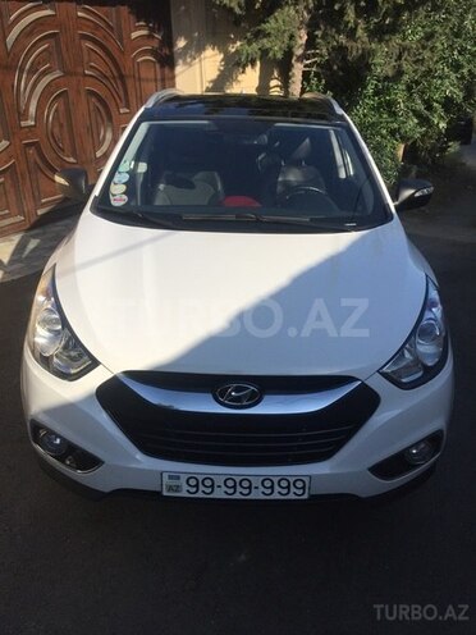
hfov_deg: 48.2
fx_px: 532
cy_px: 318
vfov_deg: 61.7
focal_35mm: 29
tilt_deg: -28.1
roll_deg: +2.0
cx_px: 238
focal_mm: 4.15
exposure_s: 1/2198
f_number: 2.2
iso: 32
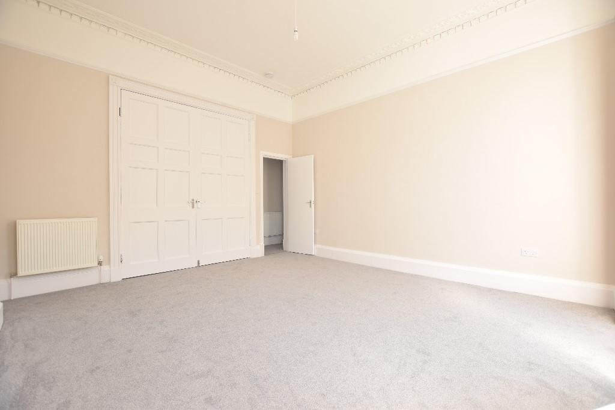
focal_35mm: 15
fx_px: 256
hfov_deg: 100.4
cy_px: 205
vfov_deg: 77.3
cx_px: 308
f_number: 4.5
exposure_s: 1/30
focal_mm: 10
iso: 100
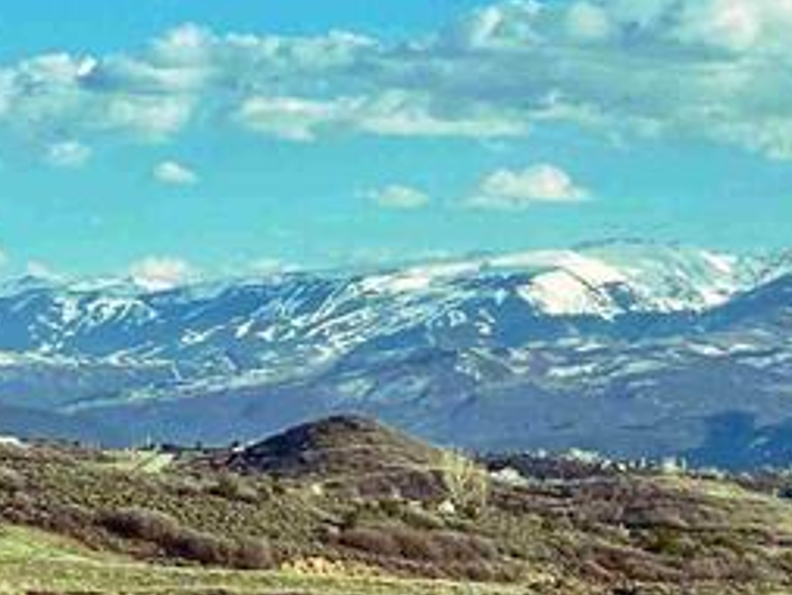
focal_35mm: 194
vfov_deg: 7.6
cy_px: 799
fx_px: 4441
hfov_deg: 9.9
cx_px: 1180
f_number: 1.78
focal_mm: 6.86
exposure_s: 1/3058
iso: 64
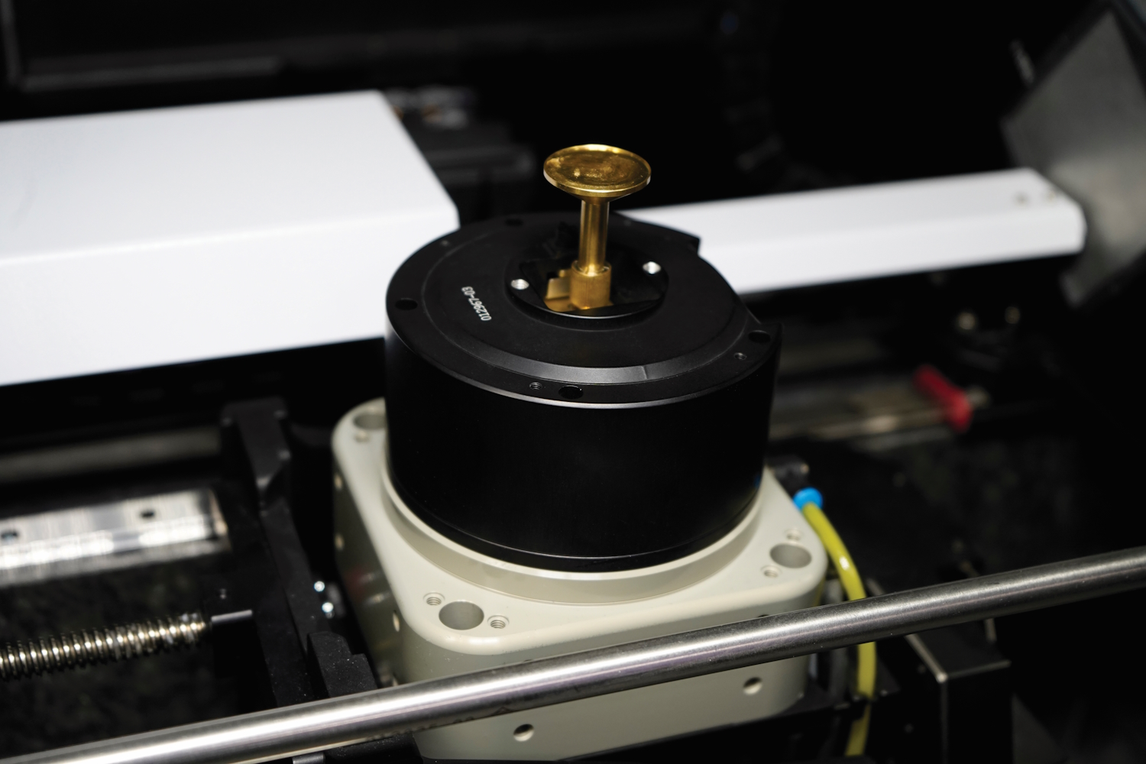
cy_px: 382
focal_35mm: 49
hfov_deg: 40.3
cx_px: 573
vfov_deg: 27.5
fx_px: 1560
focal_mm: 49
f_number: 4.5
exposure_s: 1/60
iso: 1250
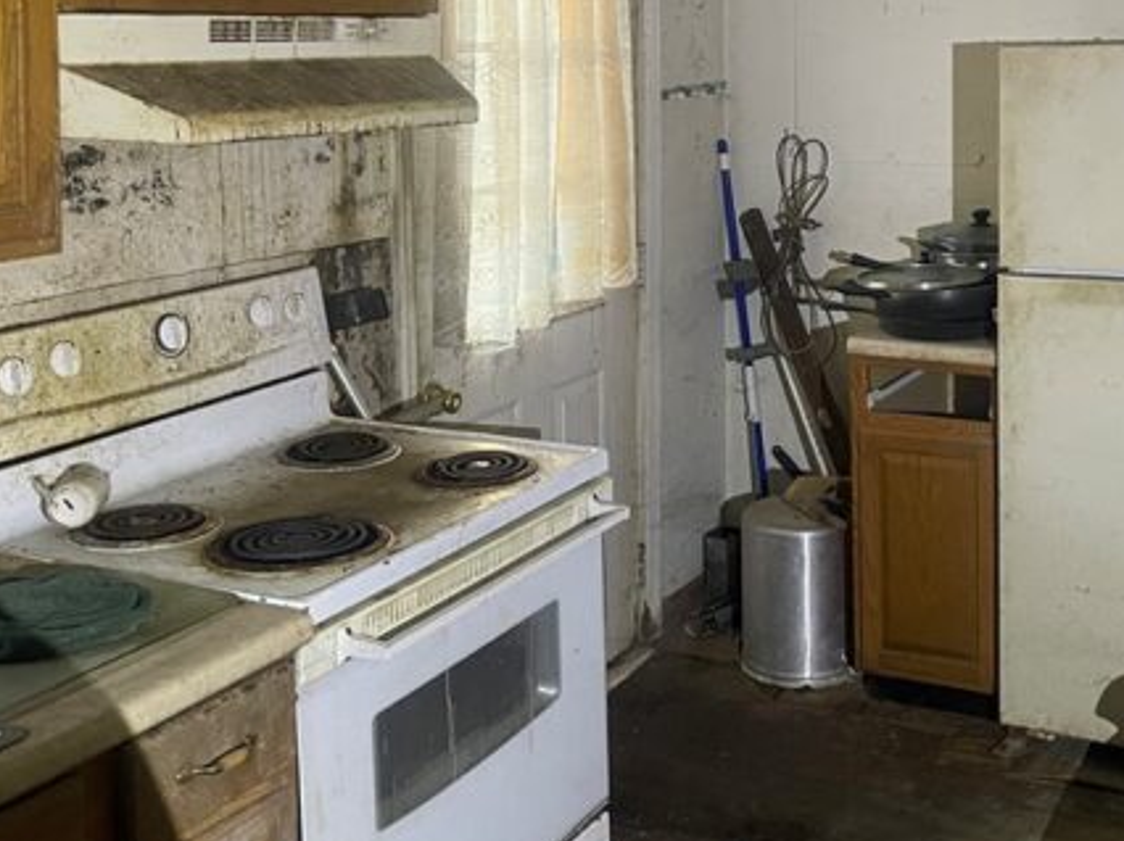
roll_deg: -0.9
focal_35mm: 47
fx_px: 1525
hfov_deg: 39.4
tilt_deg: -8.8
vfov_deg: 30.5
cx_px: 836
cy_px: 237
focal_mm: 5.1
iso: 400
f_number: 1.6
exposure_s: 1/60
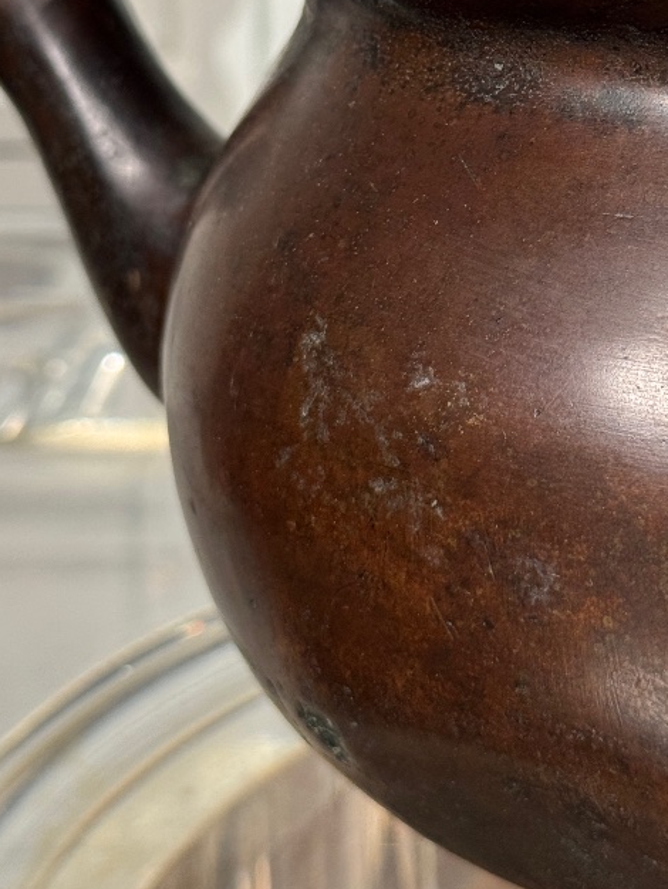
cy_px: 132
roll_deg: +0.4
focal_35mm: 92
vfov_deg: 21.0
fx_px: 2366
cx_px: 513
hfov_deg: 16.0
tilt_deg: -16.0
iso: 160
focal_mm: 6.76
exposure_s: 1/60
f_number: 1.78
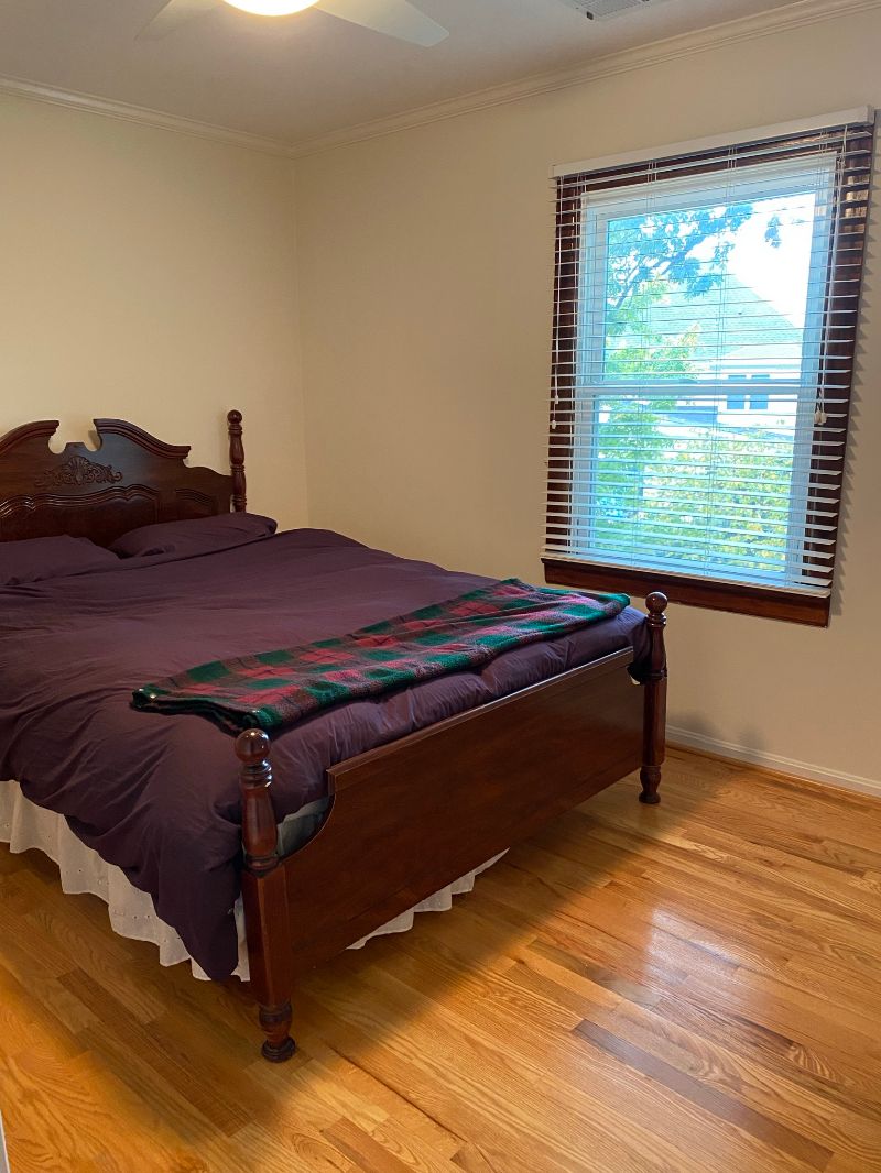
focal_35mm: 26
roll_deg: -0.4
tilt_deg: -12.1
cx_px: 440
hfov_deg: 53.1
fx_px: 882
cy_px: 586
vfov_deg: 67.3
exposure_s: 1/40
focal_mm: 4.25
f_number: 1.8
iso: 400
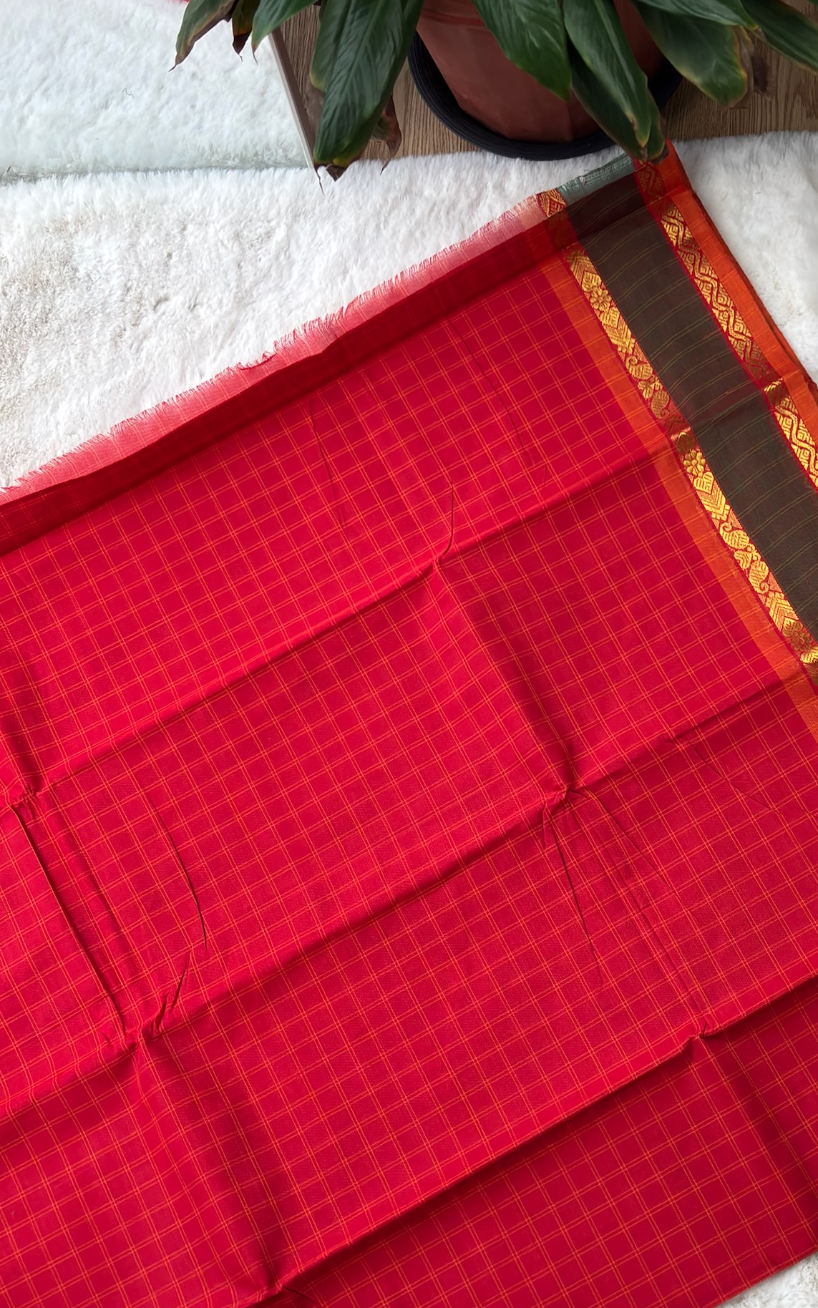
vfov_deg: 35.7
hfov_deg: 22.7
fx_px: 2032
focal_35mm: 57
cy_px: 649
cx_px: 534
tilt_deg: -72.2
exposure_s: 1/206
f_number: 1.6
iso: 40
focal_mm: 5.96
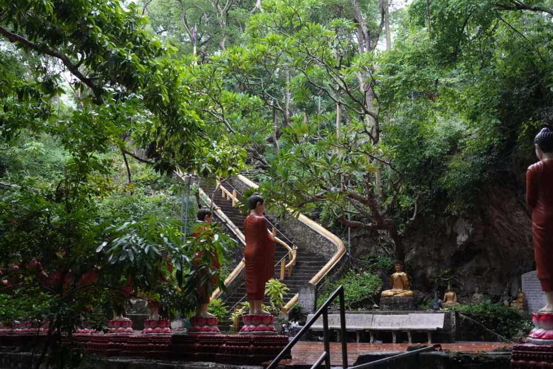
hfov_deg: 49.6
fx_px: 599
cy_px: 182
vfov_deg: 34.2
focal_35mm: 39
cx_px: 280
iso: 6400
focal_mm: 38
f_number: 4
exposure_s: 1/160
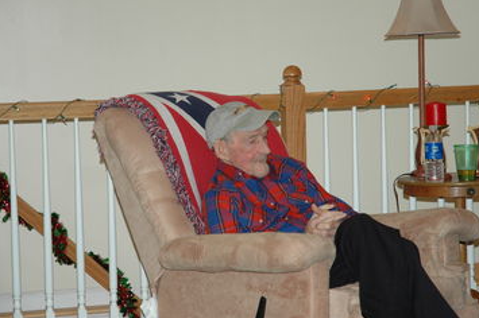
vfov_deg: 11.6
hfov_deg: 17.4
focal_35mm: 118
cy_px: 144
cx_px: 256
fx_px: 1569
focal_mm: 70
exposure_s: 1/60
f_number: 4.5
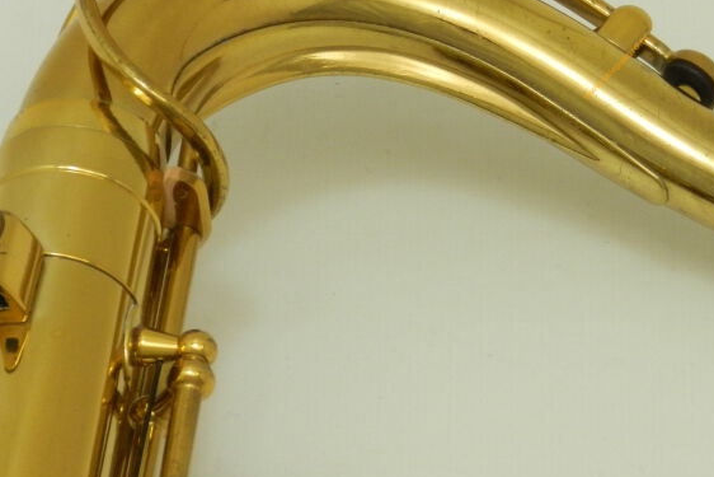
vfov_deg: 3.1
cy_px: 66
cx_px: 615
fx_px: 8768
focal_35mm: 442
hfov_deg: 4.7
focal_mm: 42.4
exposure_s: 1/50
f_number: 5.1
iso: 400
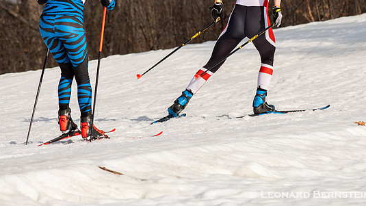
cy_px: 68
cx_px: 245
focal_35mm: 642
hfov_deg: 3.4
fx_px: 6231
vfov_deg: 1.9
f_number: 6.3
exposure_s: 1/2000
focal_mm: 300
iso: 400
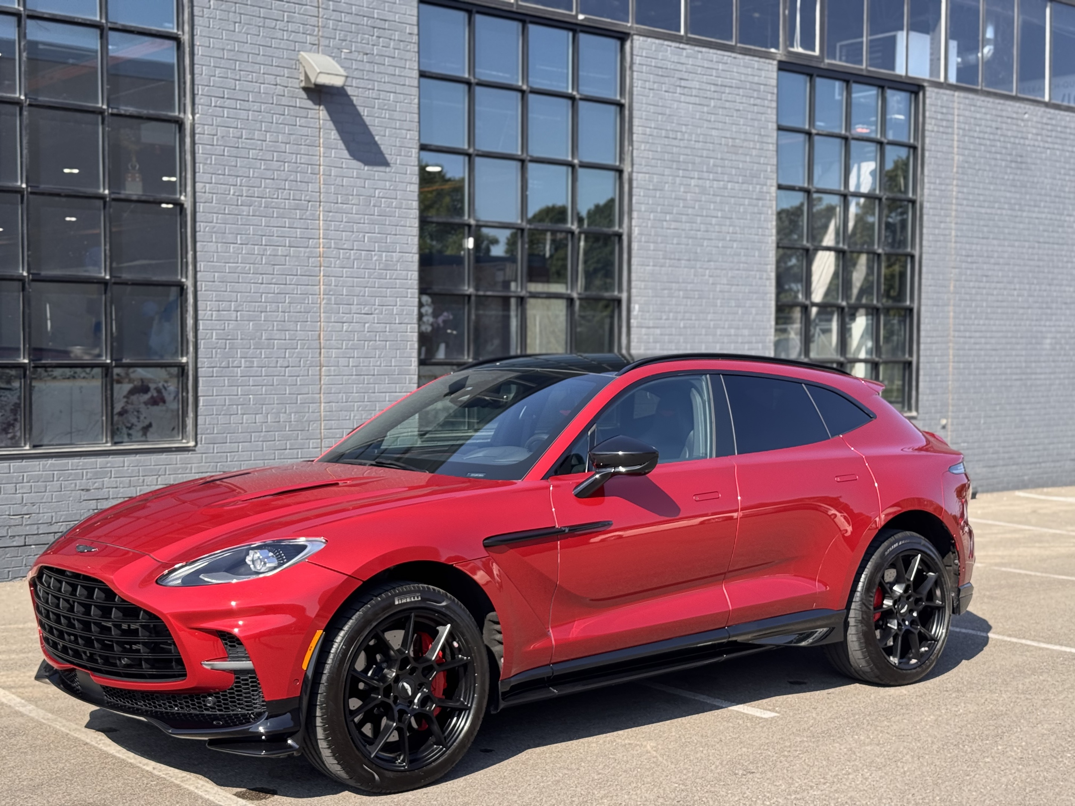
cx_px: 538
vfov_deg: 30.3
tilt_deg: -2.3
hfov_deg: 39.7
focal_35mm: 48
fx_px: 1491
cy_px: 403
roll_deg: -0.2
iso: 64
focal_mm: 6.76
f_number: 1.78
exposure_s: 1/995
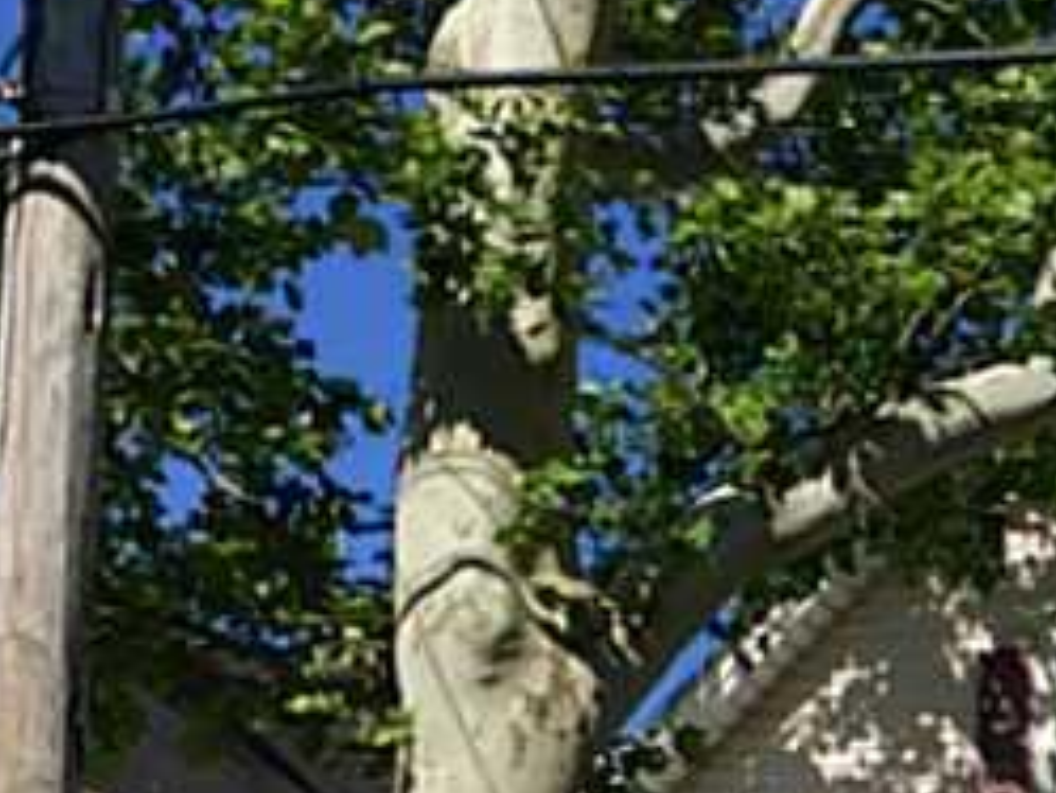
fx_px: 2838
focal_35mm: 93
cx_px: 1238
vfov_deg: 14.9
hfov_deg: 19.9
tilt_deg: +9.9
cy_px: 1136
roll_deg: -2.0
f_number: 2.2
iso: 32
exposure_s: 1/1647
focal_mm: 4.15
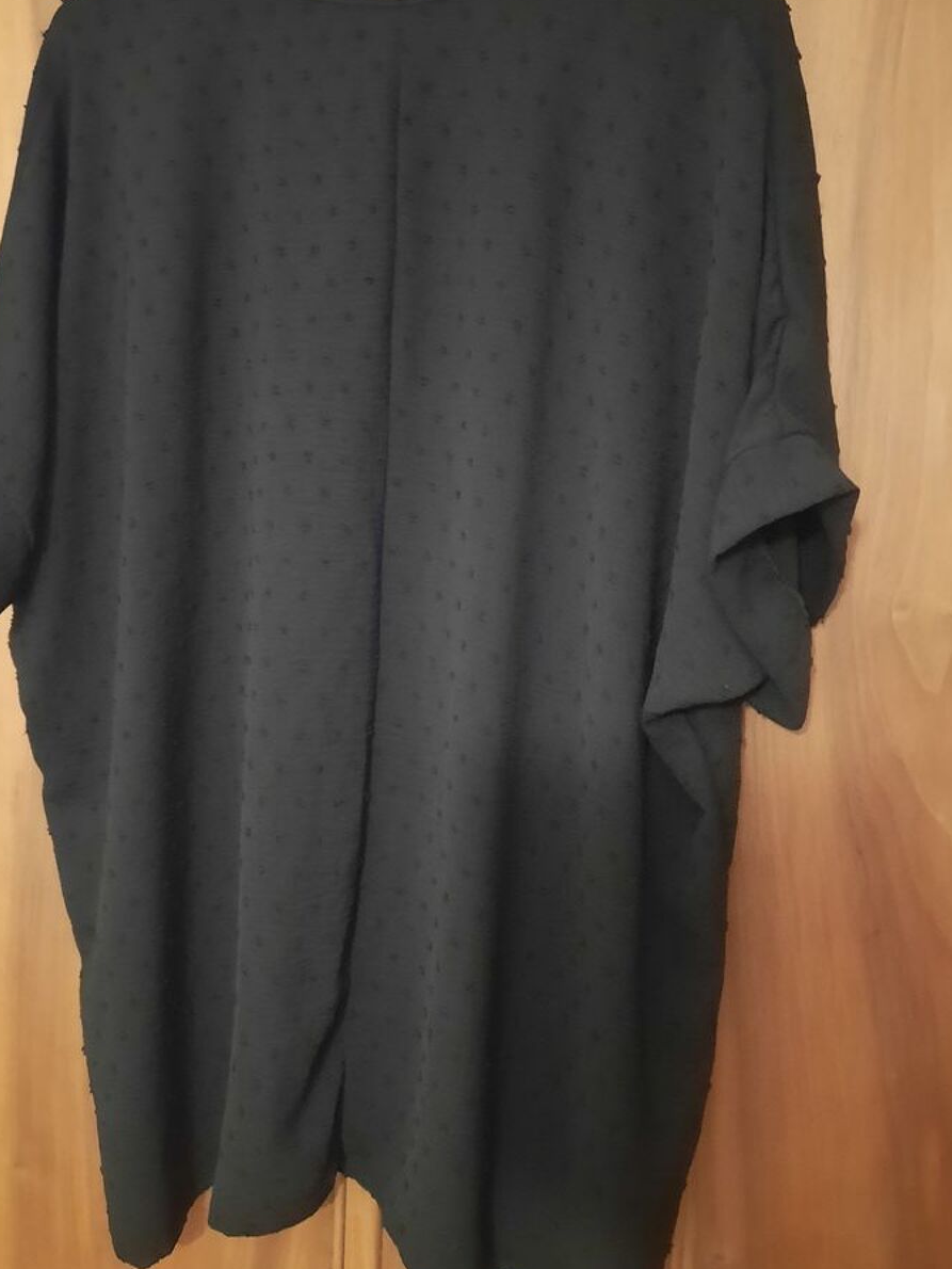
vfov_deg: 63.3
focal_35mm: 28
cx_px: 468
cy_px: 575
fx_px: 1026
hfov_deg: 49.8
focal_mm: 4.6
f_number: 2
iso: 1600
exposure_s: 1/10
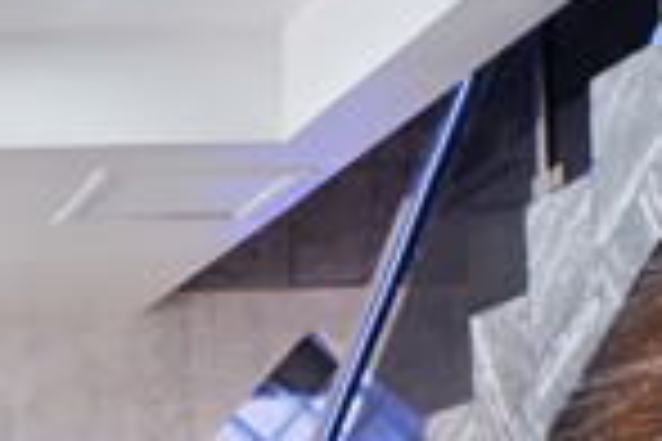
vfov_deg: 13.2
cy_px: 657
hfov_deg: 17.4
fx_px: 1802
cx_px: -486
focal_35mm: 98
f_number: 3.5
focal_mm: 16
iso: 200
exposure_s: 1/110
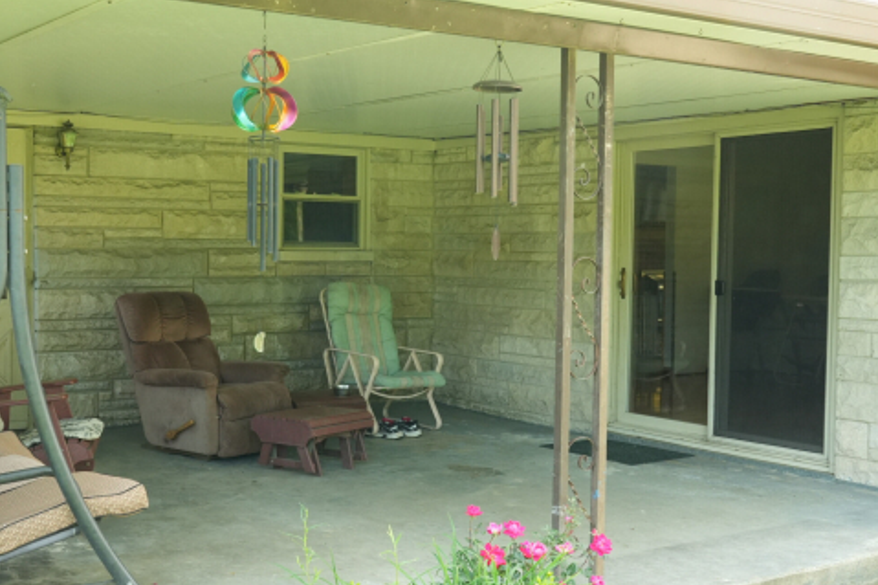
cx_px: 337
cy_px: 319
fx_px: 1146
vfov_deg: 28.6
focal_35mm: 47
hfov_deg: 41.7
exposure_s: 1/125
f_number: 8
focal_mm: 30
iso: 1600
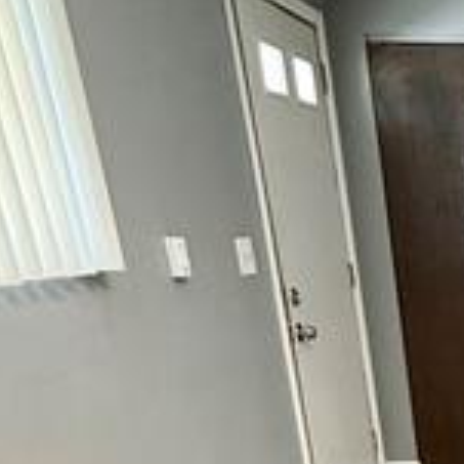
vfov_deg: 23.0
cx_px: 707
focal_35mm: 63
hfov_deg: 22.2
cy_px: 661
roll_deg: -1.1
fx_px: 955
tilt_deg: -24.2
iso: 320
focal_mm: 2.22
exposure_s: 1/60
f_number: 2.2
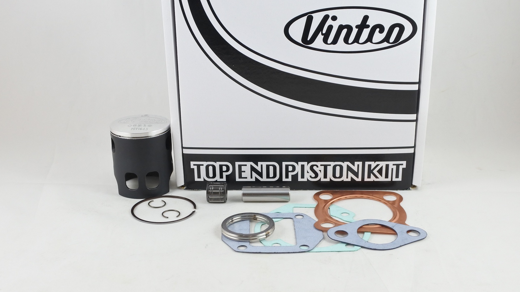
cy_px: 131
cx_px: 258
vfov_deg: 31.2
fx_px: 524
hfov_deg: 52.8
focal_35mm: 38
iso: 450
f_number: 4
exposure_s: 1/125
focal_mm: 13.4
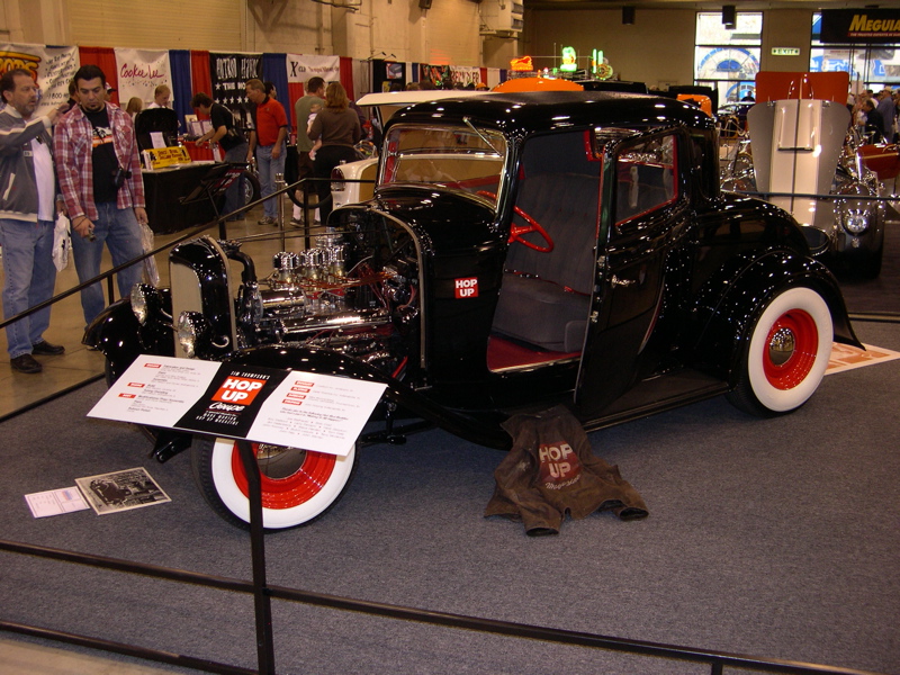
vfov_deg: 37.7
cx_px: 450
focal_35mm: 38
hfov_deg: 49.0
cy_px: 338
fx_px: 988
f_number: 2.8
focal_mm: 8
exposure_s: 1/60
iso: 140
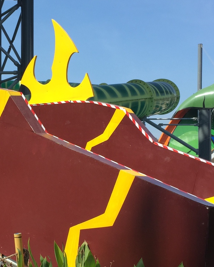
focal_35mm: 62
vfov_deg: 30.4
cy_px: 158
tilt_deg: +1.6
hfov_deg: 24.3
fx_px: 491
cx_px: 48
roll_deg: -0.9
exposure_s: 1/1199
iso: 32
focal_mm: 4.15
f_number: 2.2
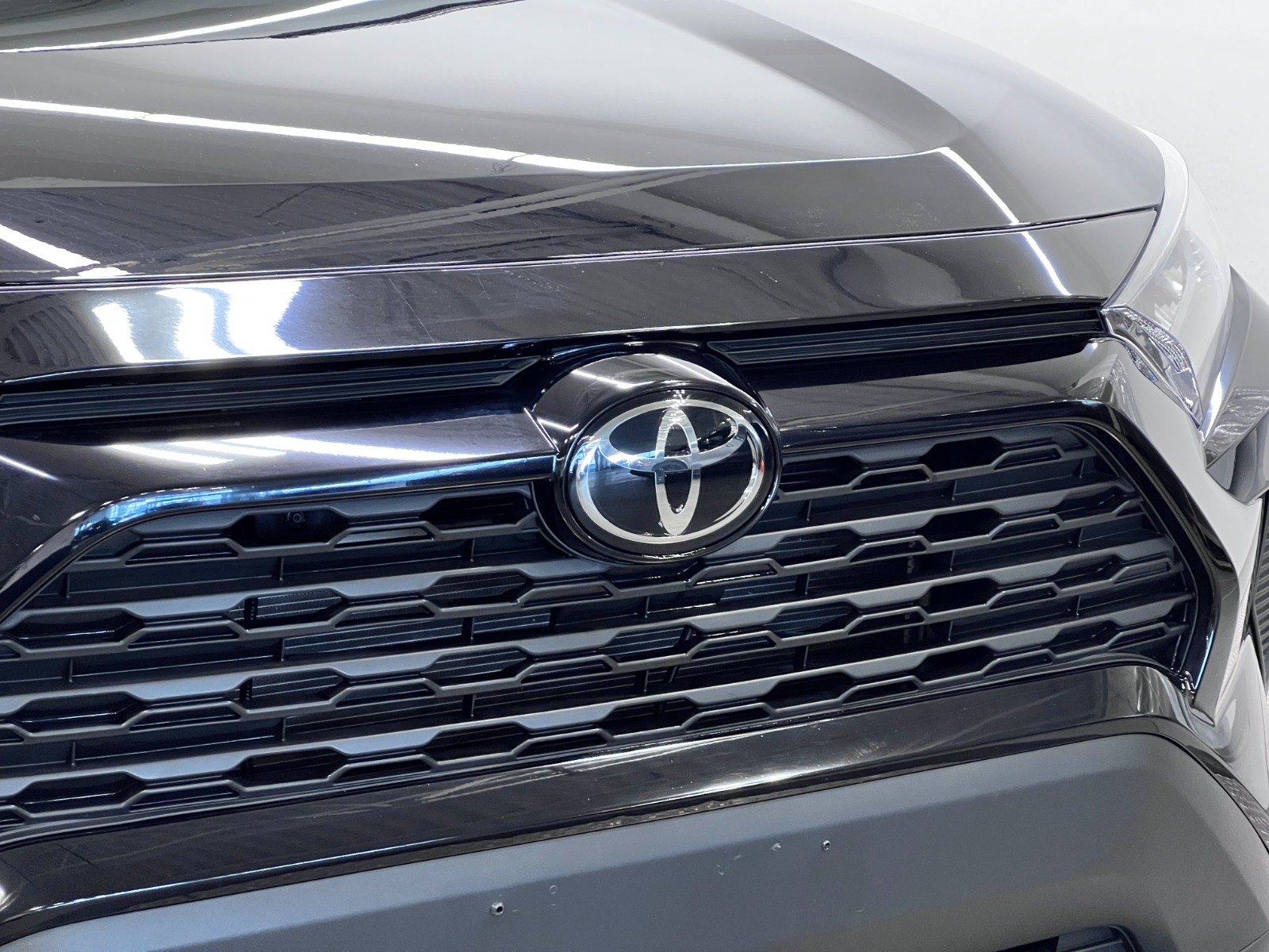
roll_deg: -1.1
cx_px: 634
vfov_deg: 19.1
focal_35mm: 77
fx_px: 2823
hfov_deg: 25.3
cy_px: 476
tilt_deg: -12.2
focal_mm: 9
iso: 400
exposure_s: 1/60
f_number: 2.8
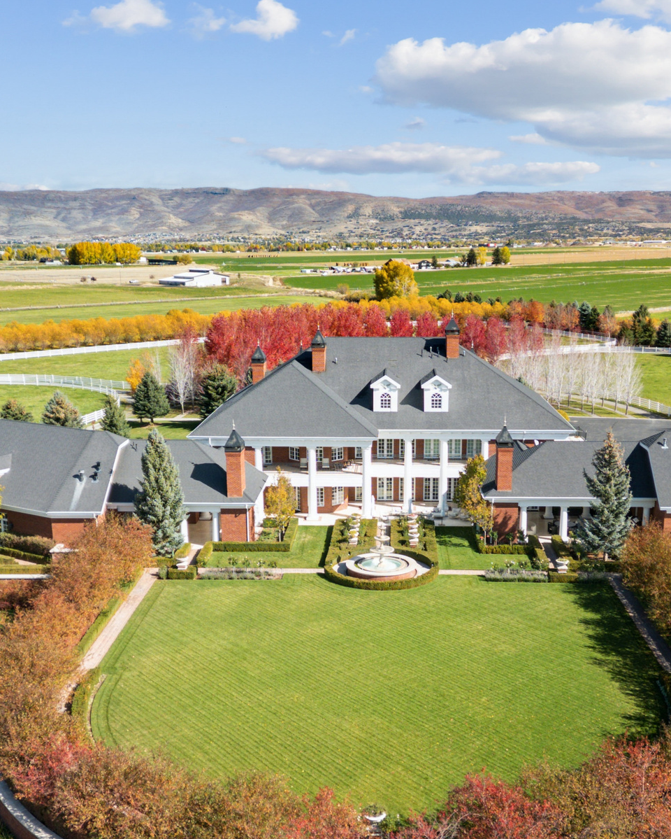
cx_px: 368
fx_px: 992
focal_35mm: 40
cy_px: 486
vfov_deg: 45.6
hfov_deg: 37.3
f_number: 1.7
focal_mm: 6.7
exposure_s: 1/1250
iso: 130
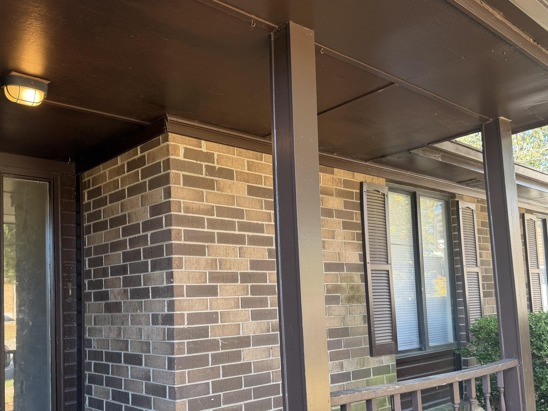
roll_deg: +2.3
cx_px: 243
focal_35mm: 33
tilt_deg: +3.7
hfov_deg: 55.2
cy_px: 262
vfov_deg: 42.5
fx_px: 522
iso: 100
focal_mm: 6.76
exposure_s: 1/121
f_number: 1.78
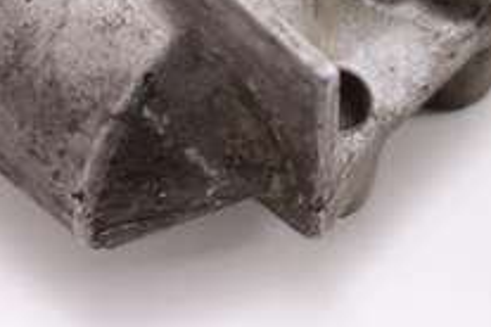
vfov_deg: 11.3
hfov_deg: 18.4
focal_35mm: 111
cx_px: 209
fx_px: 1514
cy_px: -293
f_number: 2
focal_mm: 10.4
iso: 125
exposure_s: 1/100
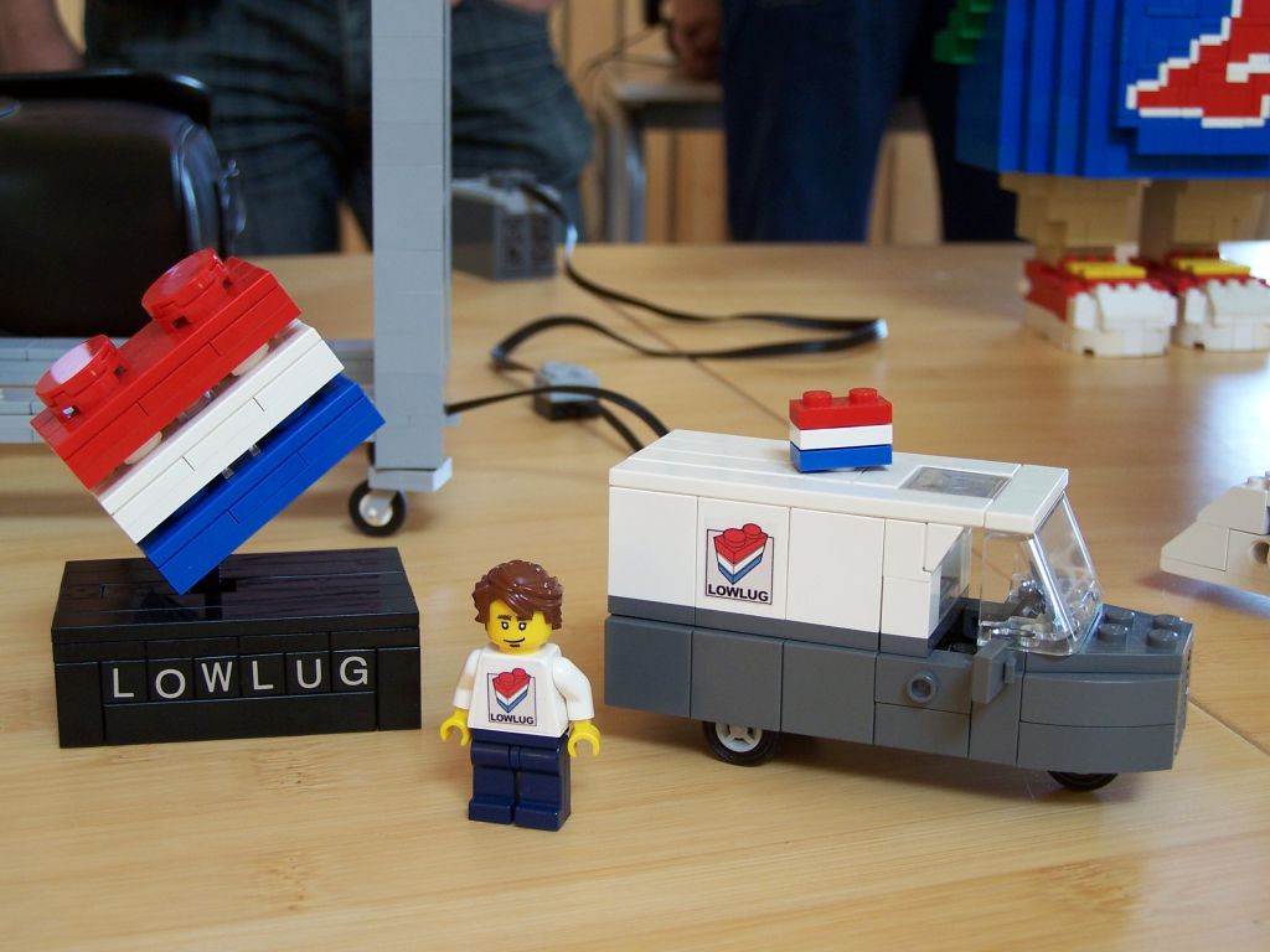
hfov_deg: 34.3
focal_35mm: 56
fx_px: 2055
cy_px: 476
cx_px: 635
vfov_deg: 26.1
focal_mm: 9.3
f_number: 3.1
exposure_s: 1/15
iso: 80
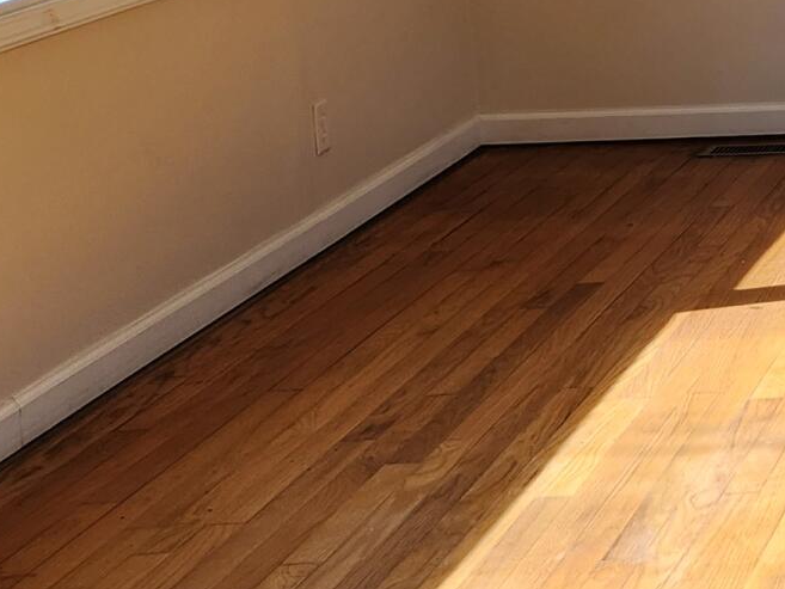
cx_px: 1623
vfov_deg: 13.8
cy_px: -67
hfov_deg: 14.9
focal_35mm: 105
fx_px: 2382
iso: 32
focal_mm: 5.4
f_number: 1.8
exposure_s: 1/180
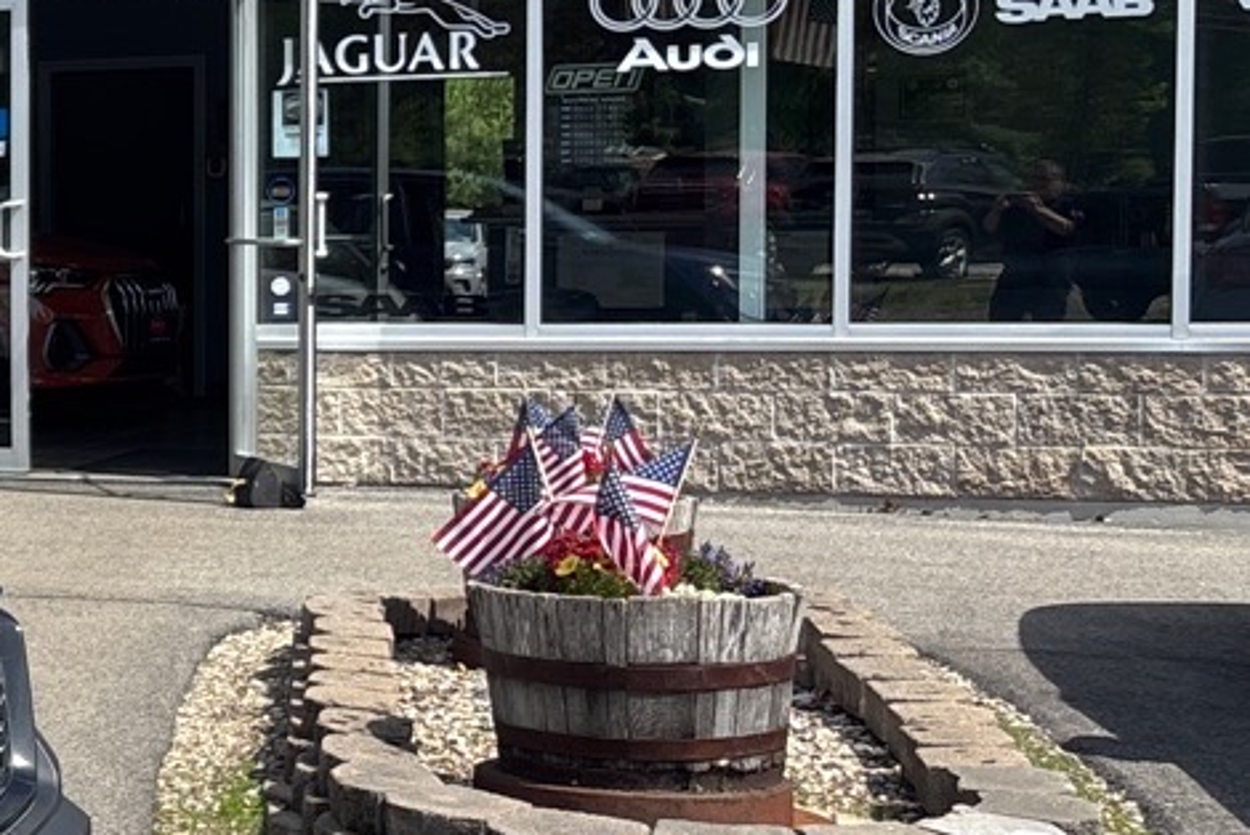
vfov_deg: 14.9
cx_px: -830
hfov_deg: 18.5
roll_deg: +0.7
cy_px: 364
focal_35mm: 92
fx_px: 3196
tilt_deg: -3.3
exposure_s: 1/1984
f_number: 1.6
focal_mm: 5.96
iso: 50
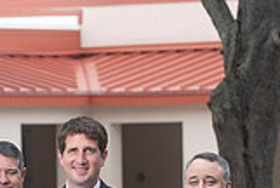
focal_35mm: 454
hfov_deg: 4.5
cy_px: 316
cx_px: 94
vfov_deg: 3.0
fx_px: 3538
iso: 250
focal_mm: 122
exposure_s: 1/200
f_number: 8
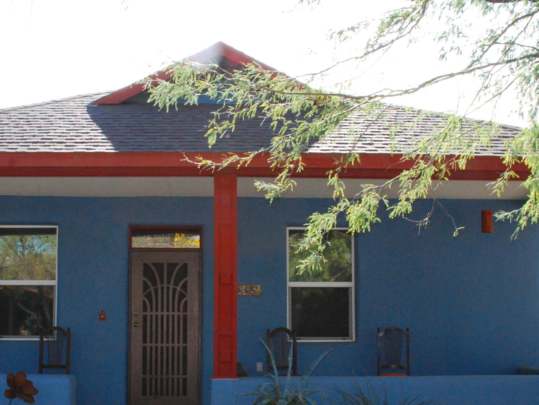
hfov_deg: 38.7
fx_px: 763
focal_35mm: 49
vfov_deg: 29.5
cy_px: 257
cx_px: 214
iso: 1600
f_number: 16
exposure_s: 1/200
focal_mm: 20
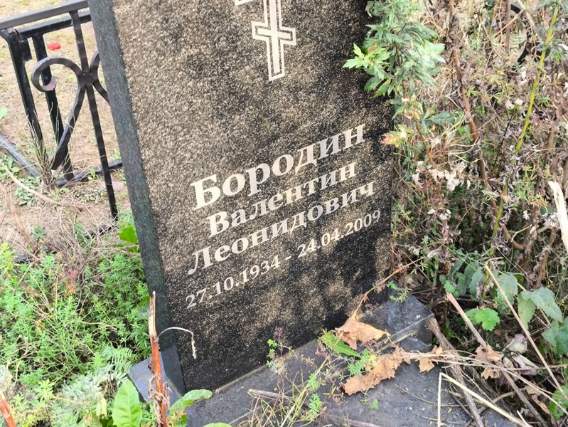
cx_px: 284
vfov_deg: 29.1
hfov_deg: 38.2
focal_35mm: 50
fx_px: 821
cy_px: 214
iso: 100
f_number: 1.7
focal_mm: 4.71
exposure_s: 1/50
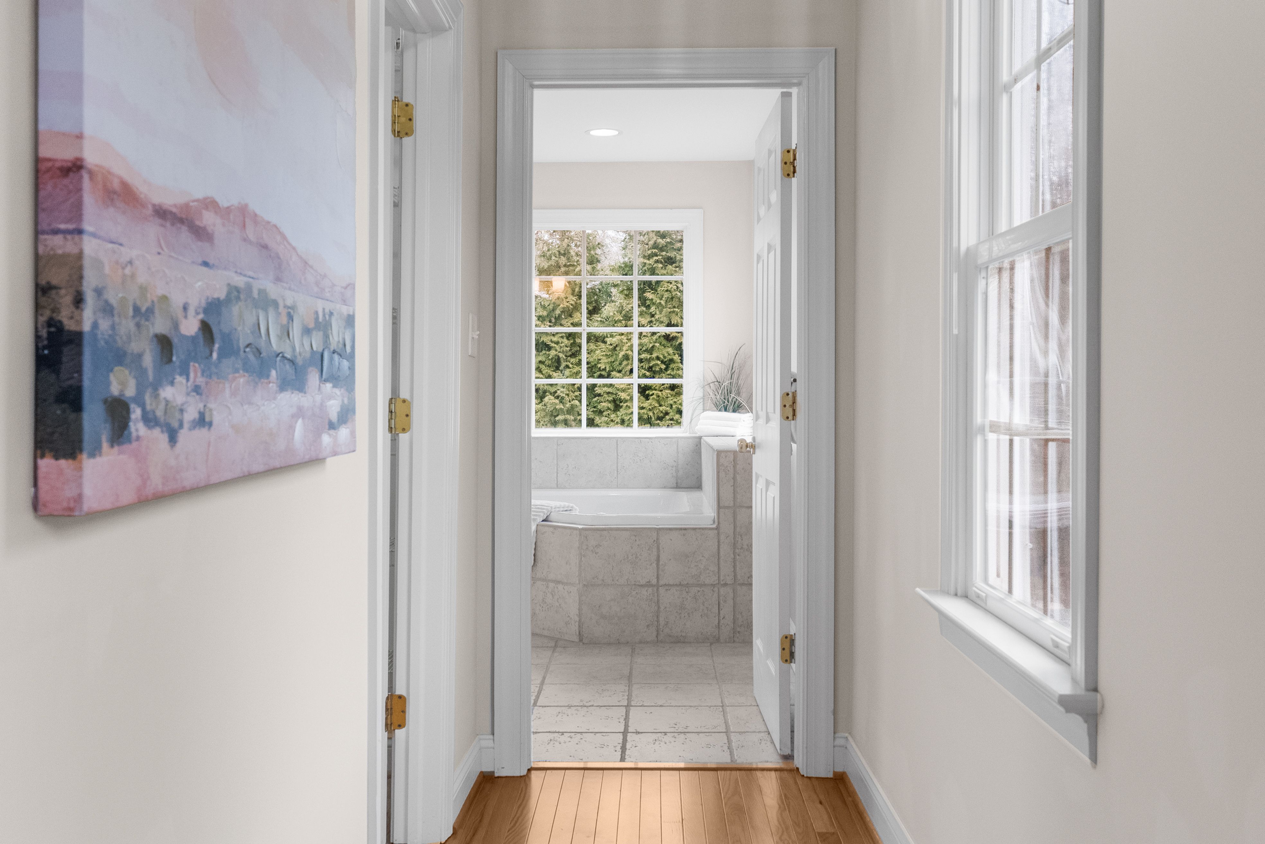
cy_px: 422
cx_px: 632
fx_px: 1265
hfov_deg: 53.1
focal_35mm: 36
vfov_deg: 36.9
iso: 2000
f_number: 7.1
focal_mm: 24
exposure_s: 1/50
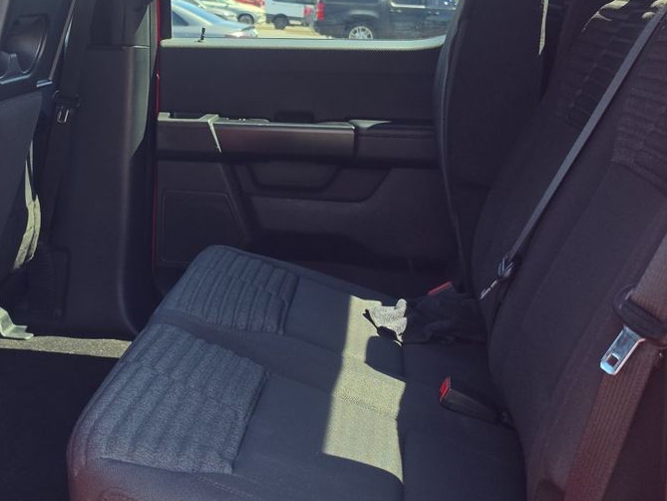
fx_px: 1060
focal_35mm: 55
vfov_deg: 26.1
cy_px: 109
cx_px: 135
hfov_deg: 33.9
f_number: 1.4
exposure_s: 1/119
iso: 12
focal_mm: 6.5
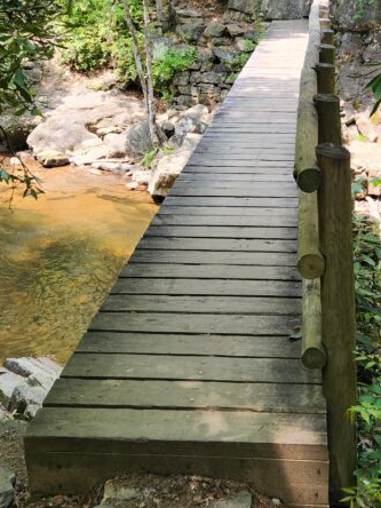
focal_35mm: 53
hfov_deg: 27.5
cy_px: 175
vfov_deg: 35.9
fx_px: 778
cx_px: 222
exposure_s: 1/180
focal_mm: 5.4
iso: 25
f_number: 1.8
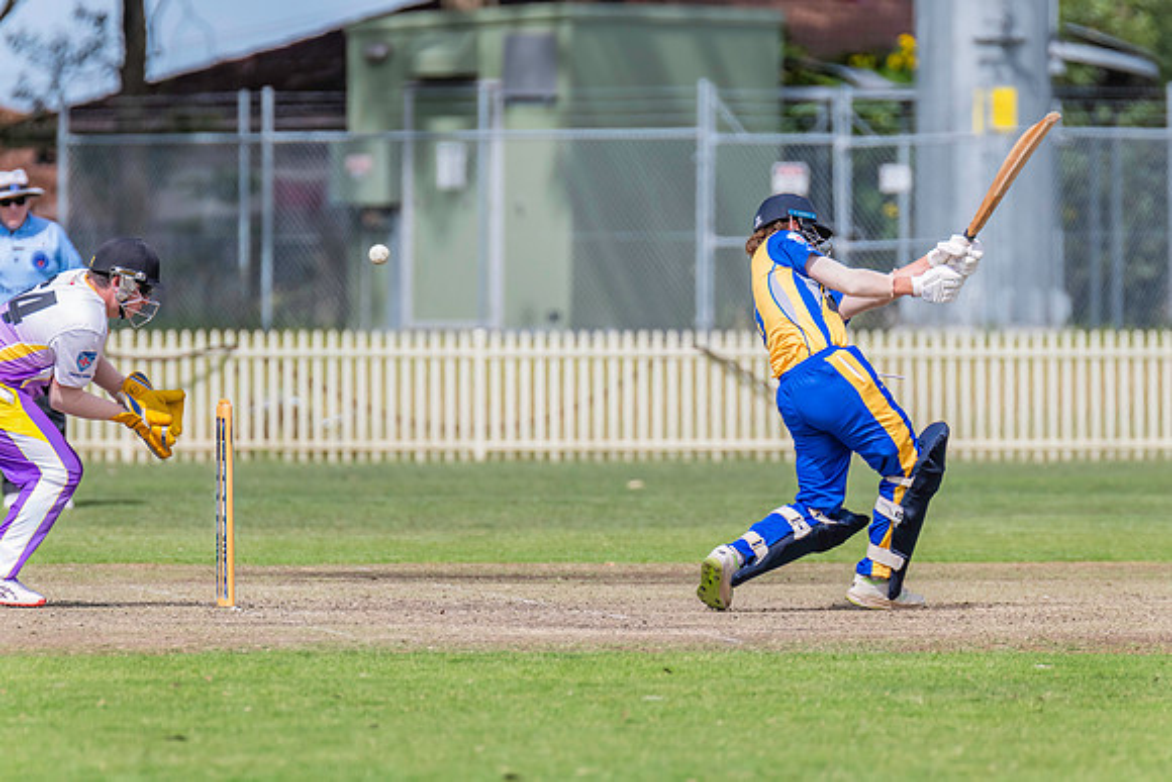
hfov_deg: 4.1
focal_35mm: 507
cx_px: 586
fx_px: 16501
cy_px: 391
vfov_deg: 2.7
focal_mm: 500
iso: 800
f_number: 7.1
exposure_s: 1/2500
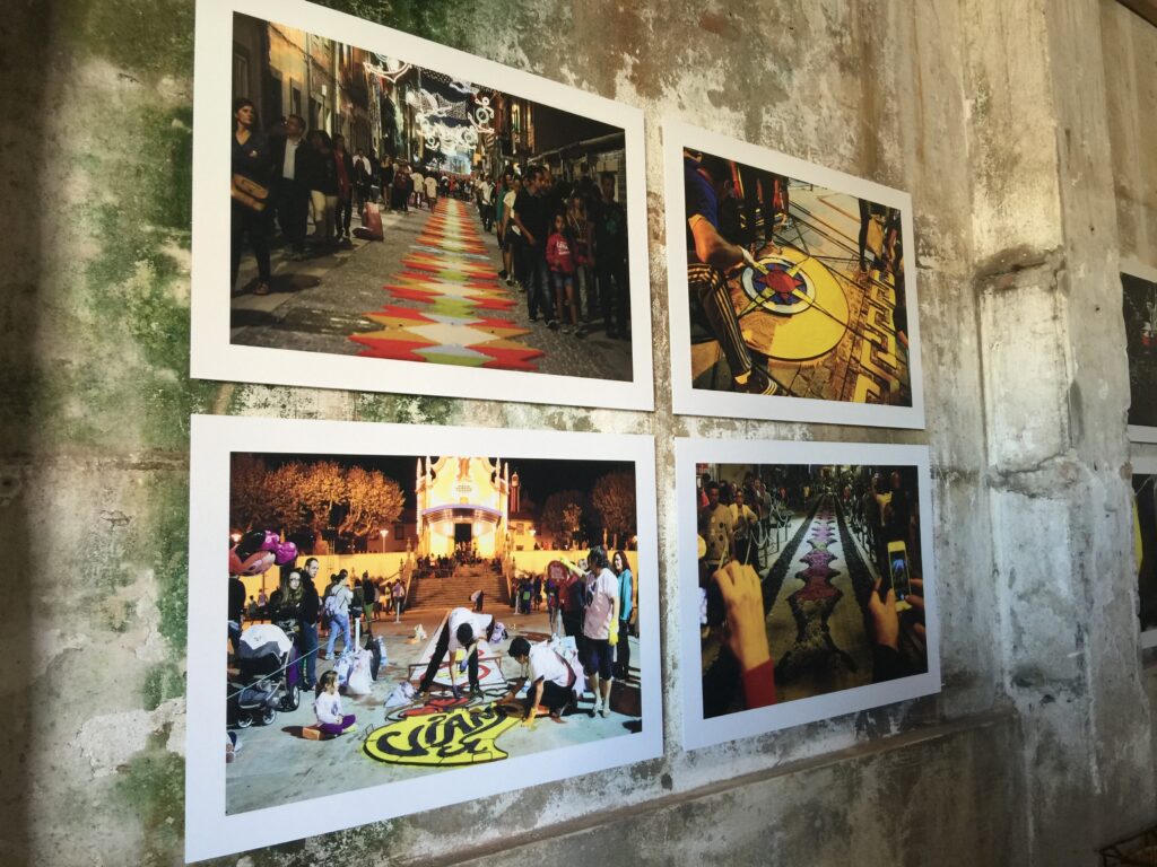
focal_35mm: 29
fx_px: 969
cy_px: 434
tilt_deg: +5.9
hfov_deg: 61.7
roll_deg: +0.9
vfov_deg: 48.2
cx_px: 578
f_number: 2.2
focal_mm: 4.15
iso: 40
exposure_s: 1/17
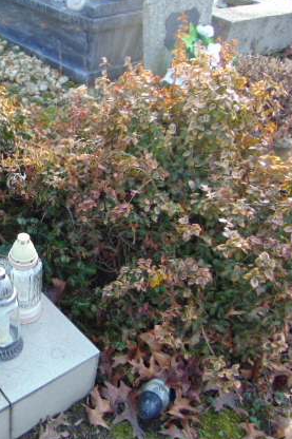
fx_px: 487
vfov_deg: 48.5
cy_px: 224
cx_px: -3
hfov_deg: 30.8
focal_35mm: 40
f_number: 3
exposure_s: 1/100
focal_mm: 4.5
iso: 80
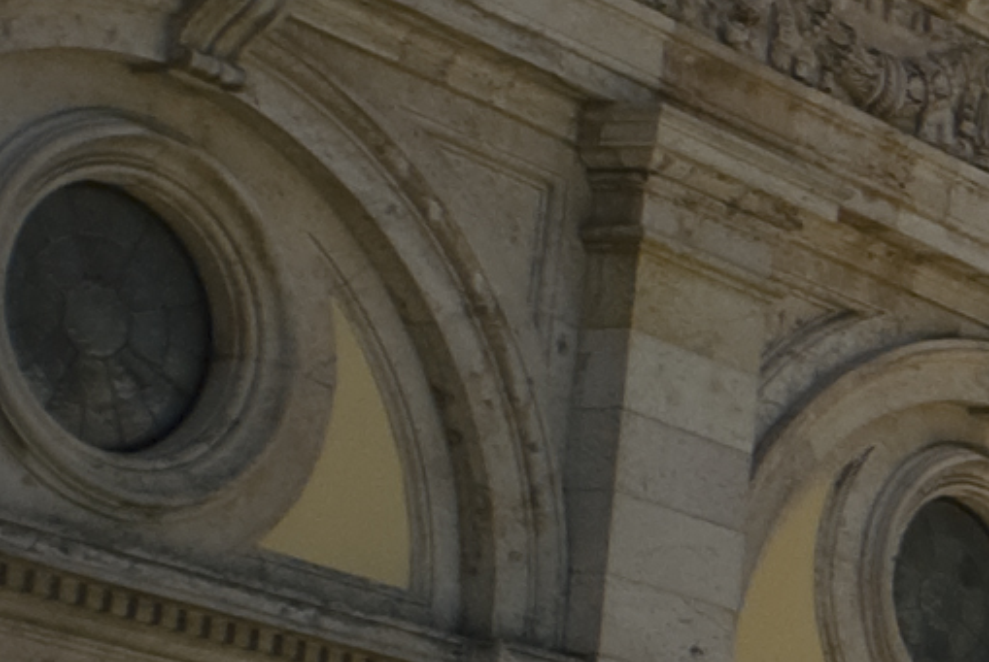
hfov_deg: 8.7
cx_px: 3729
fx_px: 3769
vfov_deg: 9.7
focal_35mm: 137
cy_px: 1019
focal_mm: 12
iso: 100
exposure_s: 1/500
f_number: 5
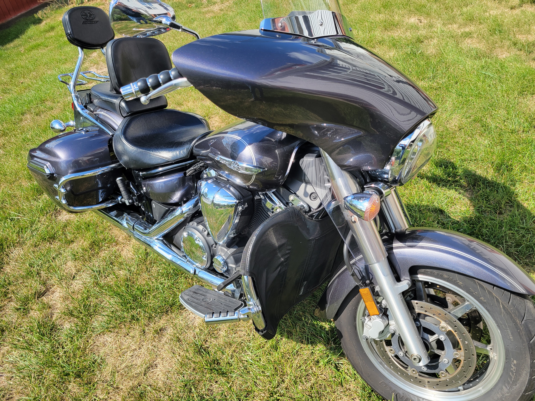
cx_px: 268
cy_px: 200
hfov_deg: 67.3
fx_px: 402
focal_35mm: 26
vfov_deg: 53.1
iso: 40
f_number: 1.8
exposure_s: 1/1000
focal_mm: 5.4
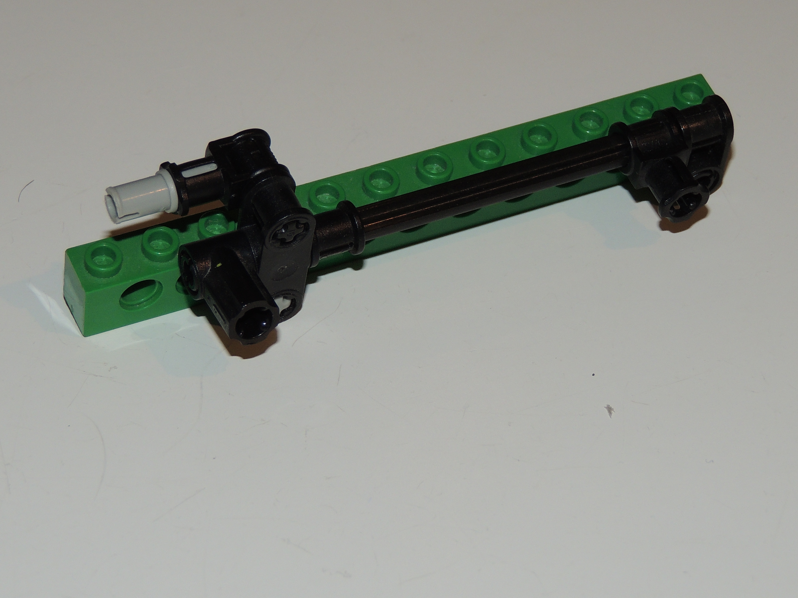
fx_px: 3020
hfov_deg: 15.1
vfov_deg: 11.3
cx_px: 408
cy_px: 253
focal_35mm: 131
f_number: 4.1
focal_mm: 16
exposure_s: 1/60
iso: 140
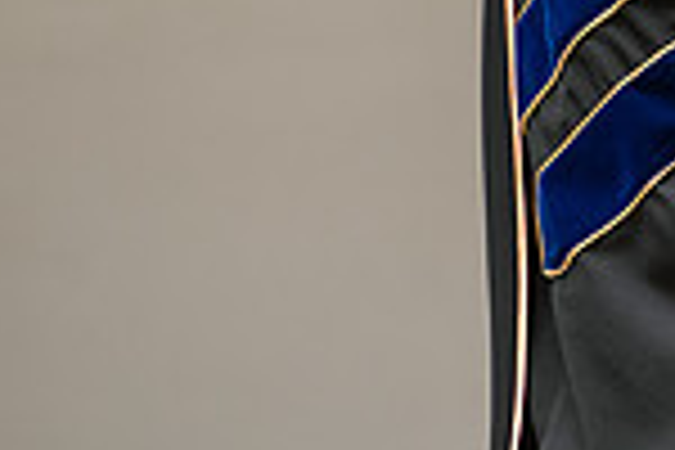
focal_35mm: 255
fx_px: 4781
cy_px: -74
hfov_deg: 7.8
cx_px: 1197
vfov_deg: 5.4
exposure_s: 1/200
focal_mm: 66
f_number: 4.5
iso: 1250
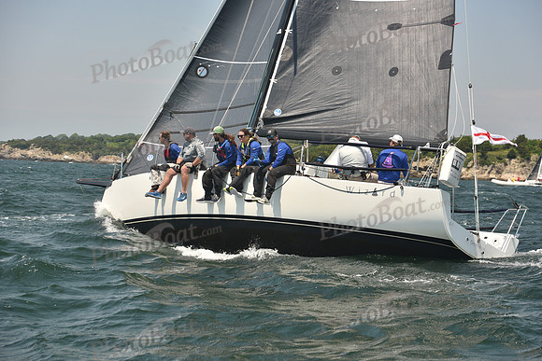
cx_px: 271
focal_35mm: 70
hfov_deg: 28.8
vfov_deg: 19.5
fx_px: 1054
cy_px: 180
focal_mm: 70
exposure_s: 1/640
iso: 250
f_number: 5.6
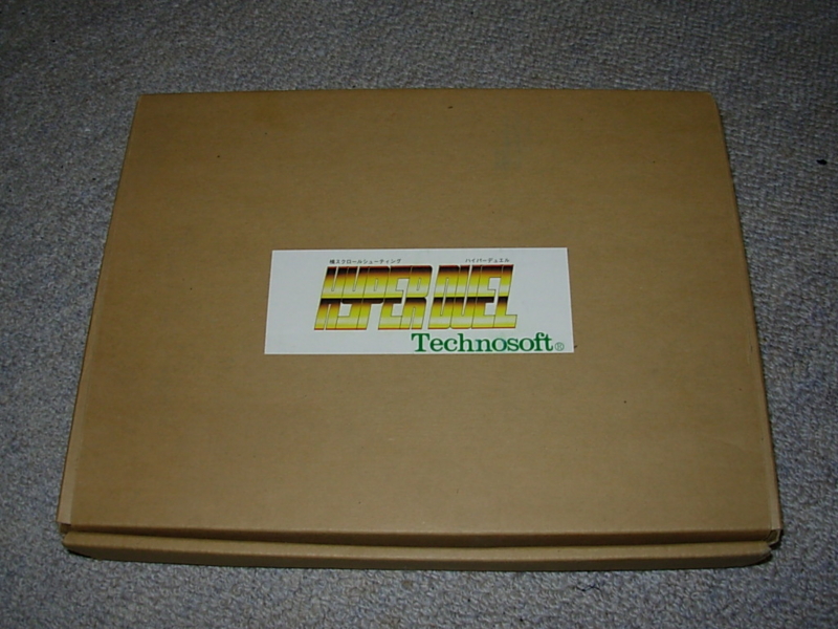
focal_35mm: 38
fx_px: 920
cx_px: 419
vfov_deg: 37.7
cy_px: 314
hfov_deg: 49.0
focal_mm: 6.3
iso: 50
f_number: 2.9
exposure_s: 1/32
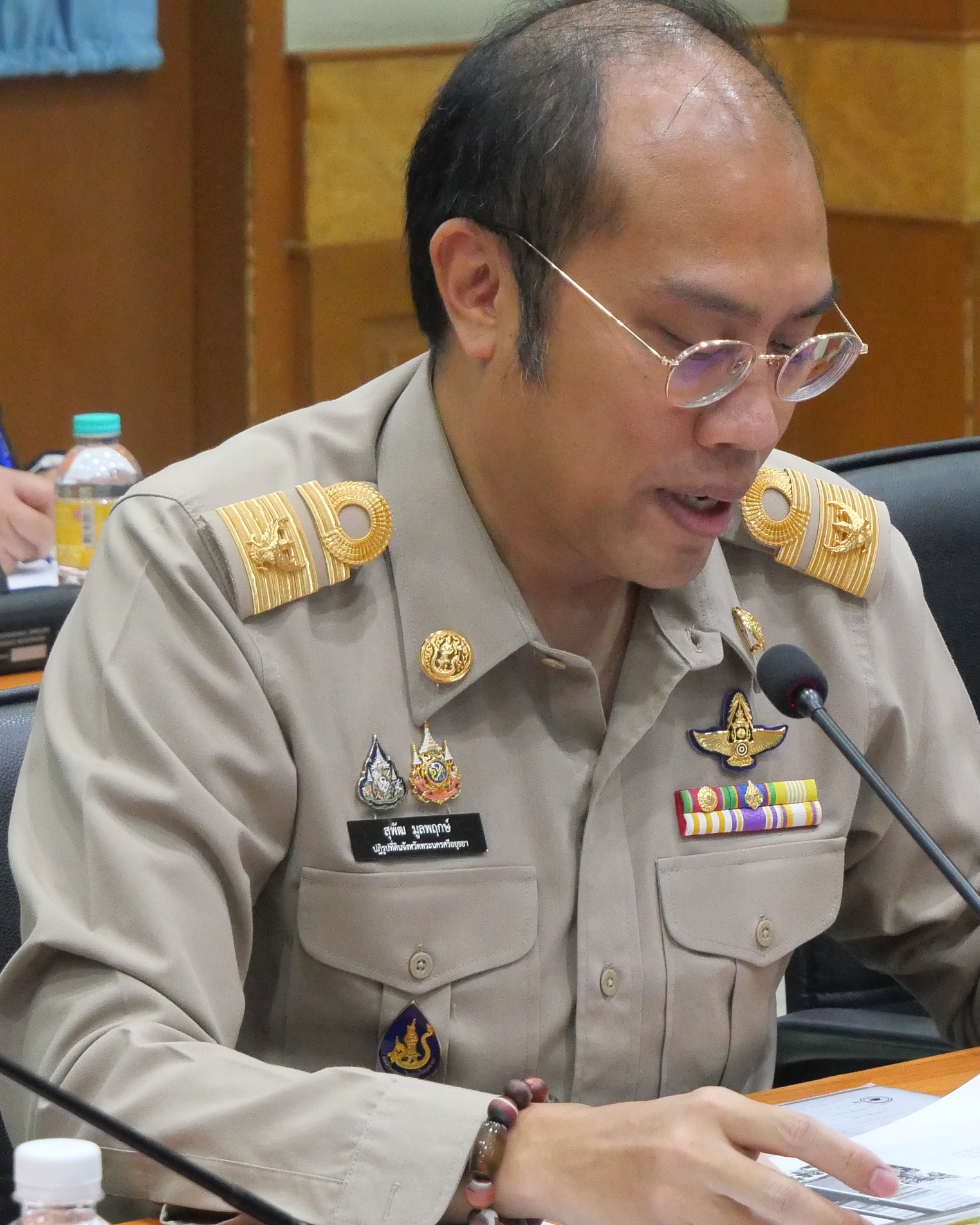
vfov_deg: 8.5
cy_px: 685
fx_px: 8231
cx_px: 663
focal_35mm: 227
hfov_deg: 6.8
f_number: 5.6
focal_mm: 60
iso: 3200
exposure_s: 1/60
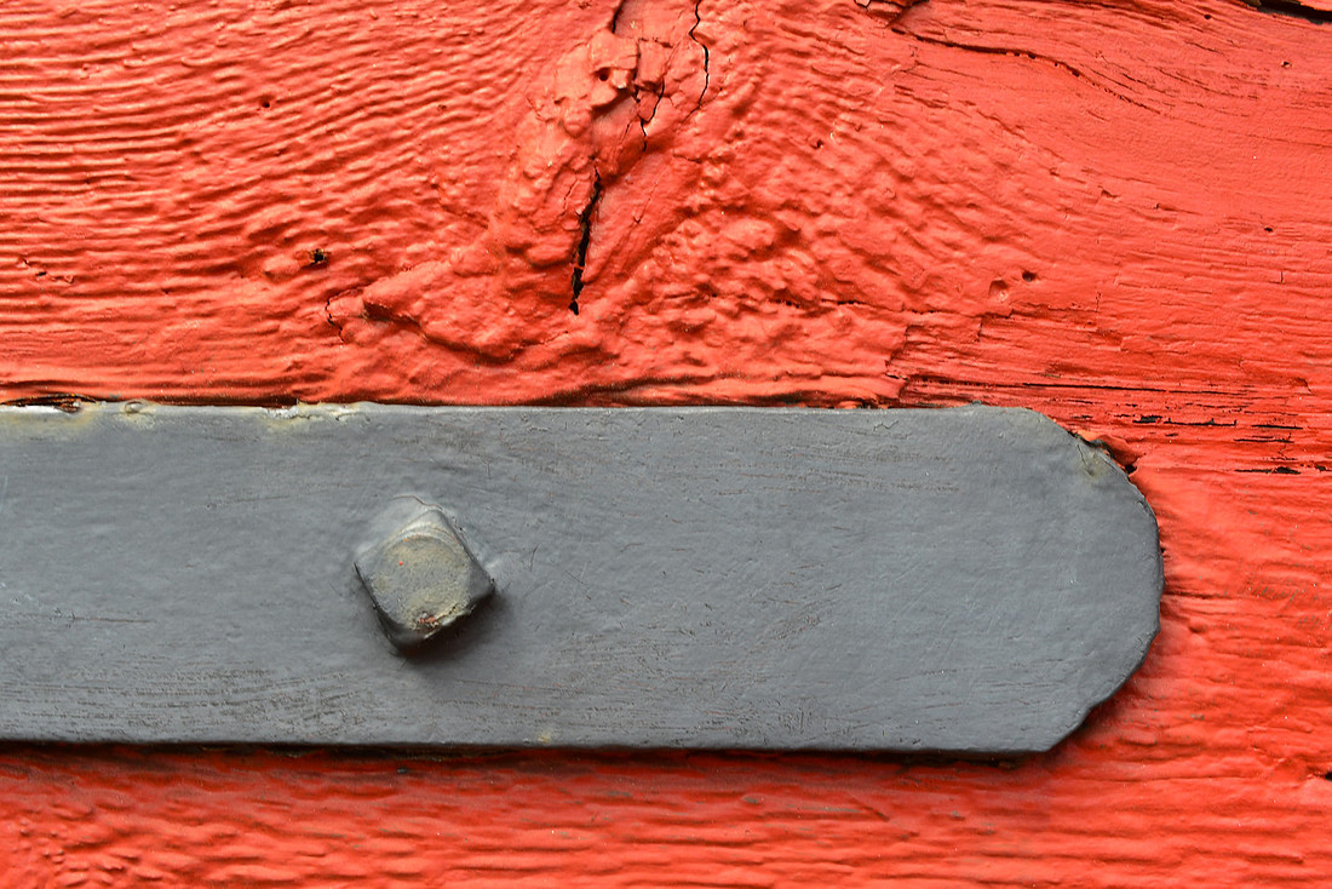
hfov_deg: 41.1
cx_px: 666
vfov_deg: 28.1
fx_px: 1776
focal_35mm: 48
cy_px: 444
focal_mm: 32
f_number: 11
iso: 200
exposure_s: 1/60
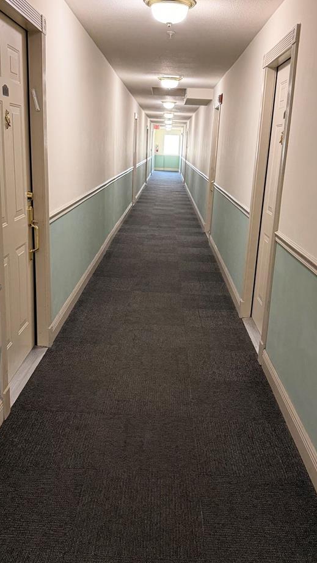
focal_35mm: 34
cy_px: 287
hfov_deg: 34.6
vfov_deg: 58.0
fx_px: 508
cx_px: 162
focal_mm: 6.76
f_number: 1.78
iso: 320
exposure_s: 1/60
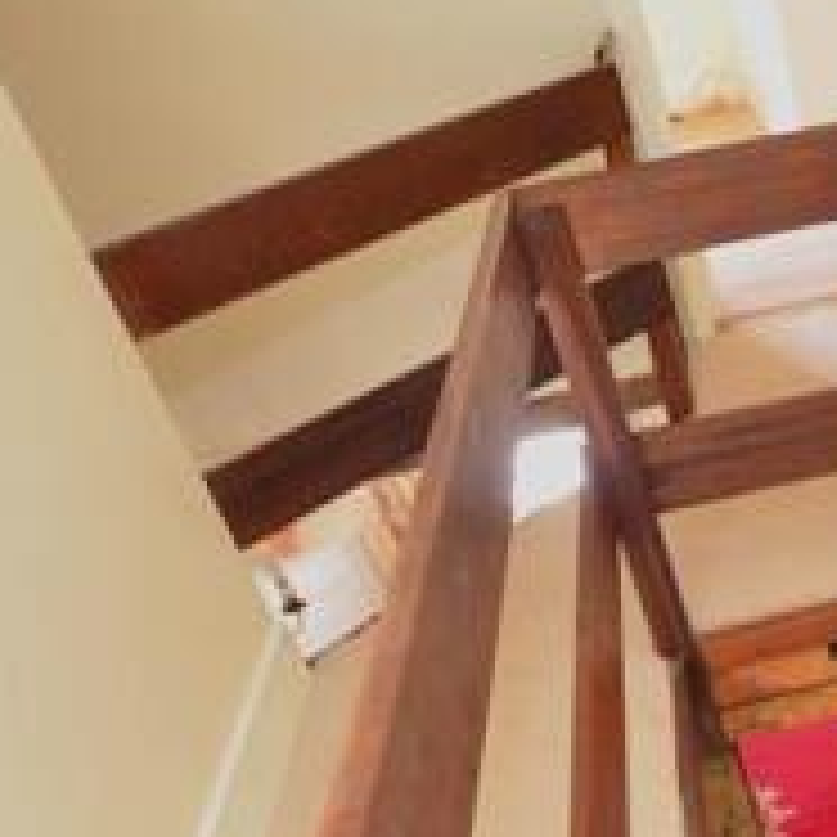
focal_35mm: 45
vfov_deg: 32.8
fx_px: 1231
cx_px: 1008
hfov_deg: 31.4
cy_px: 925
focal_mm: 10
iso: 200
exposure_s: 1/4
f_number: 5
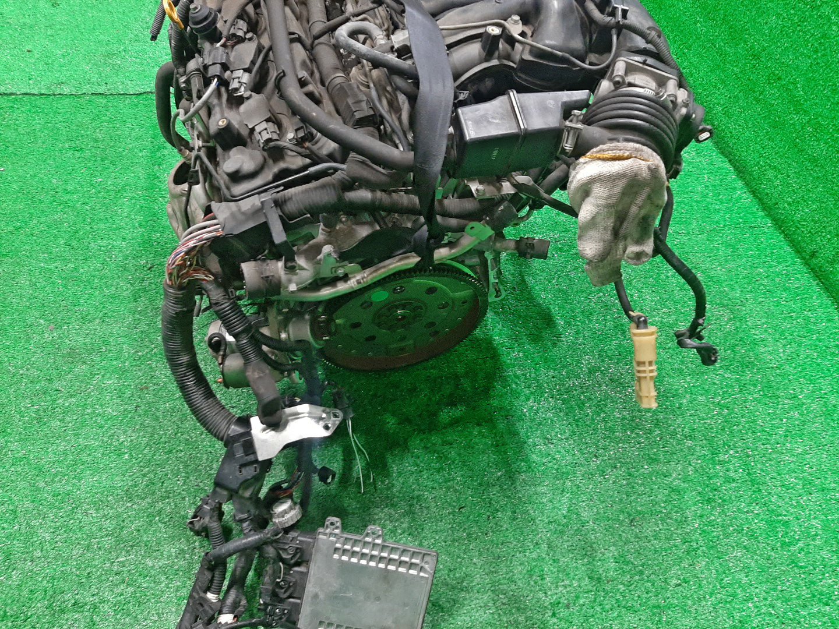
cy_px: 314
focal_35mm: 26
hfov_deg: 67.3
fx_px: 630
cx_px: 420
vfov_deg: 53.1
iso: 236
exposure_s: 1/50
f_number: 1.7
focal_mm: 3.93
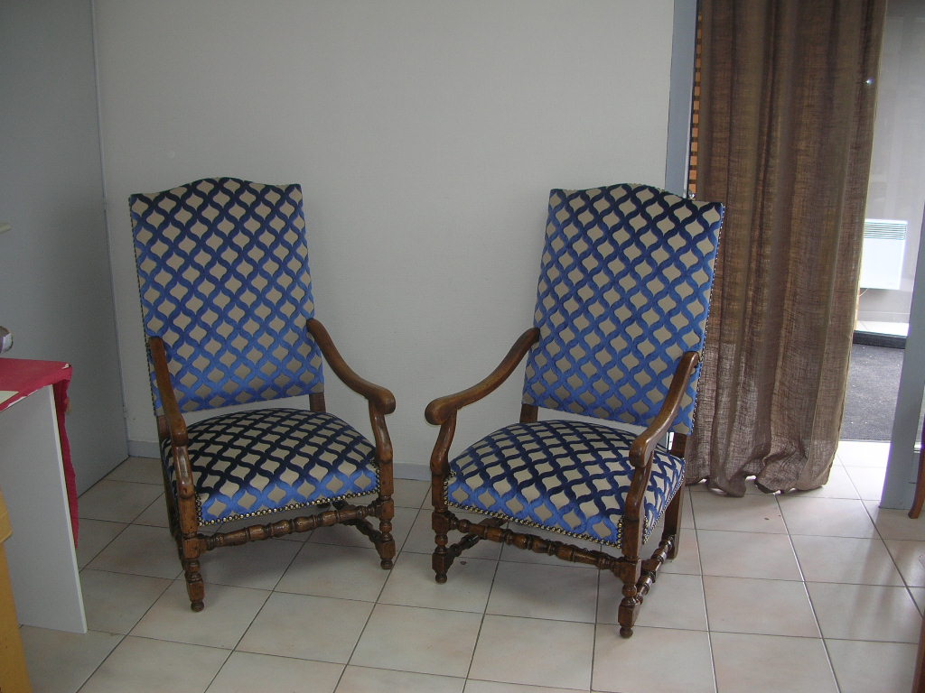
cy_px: 346
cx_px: 462
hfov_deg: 52.6
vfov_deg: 40.7
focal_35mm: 35
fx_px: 935
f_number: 2.8
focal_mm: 5.8
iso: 50
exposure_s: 1/30
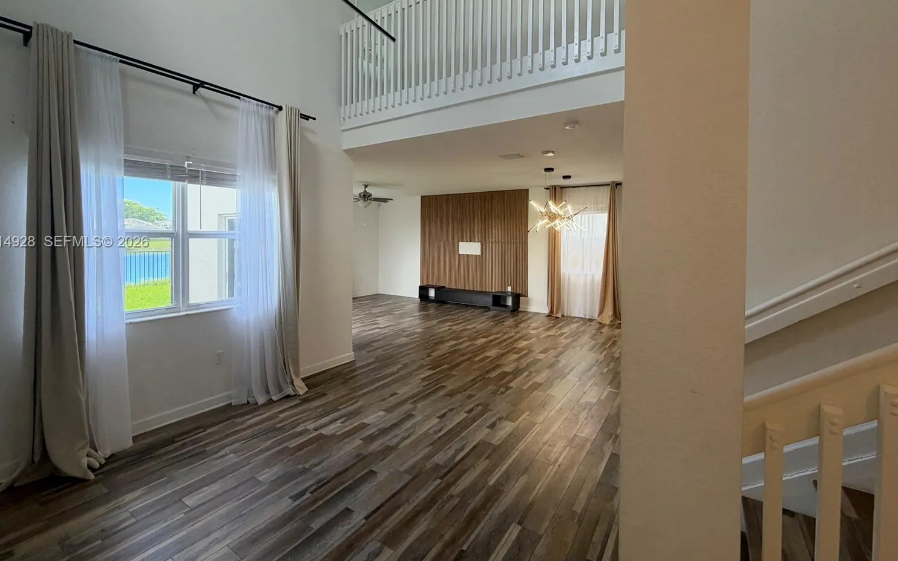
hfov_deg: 97.8
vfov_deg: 70.9
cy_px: 243
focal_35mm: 16
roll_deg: -0.2
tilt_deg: -1.1
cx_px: 444
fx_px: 392
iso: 250
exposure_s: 1/120
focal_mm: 2.22
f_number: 2.2
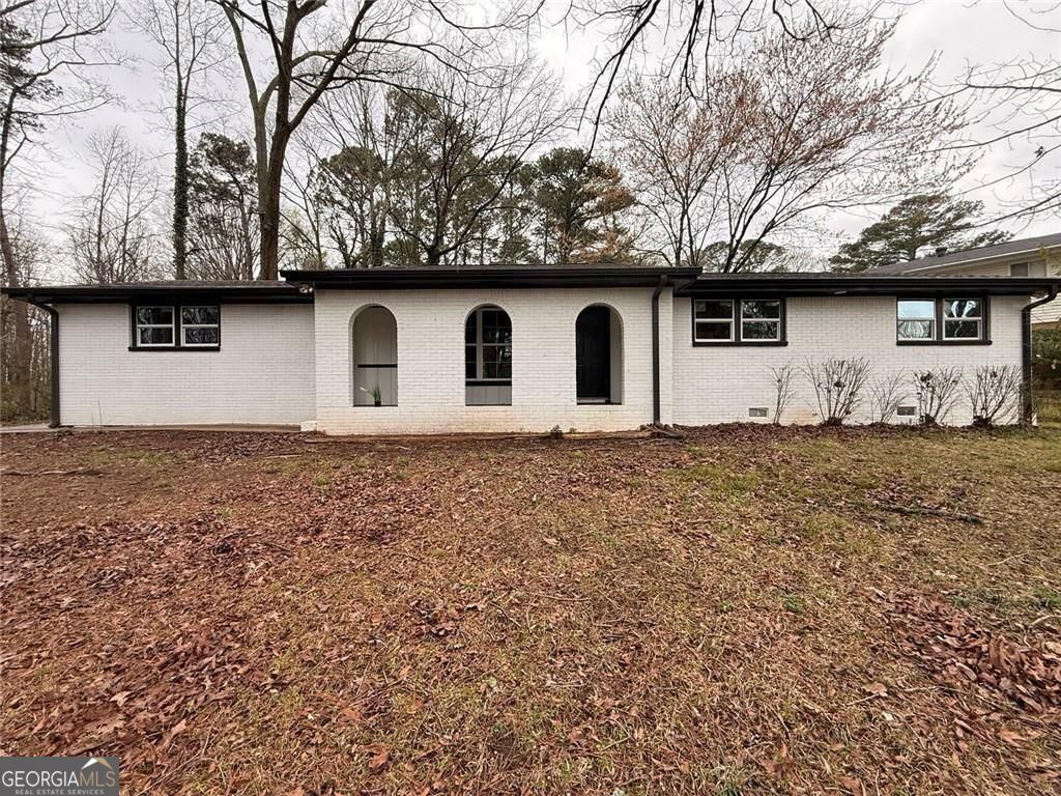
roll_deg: +0.4
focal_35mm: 14
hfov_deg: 102.1
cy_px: 398
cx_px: 530
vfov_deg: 85.7
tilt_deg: +1.4
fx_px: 429
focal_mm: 2.22
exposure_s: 1/269
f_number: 2.2
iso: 64
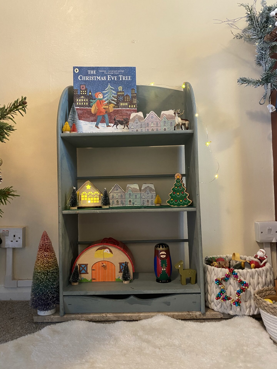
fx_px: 277
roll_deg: +1.7
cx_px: 138
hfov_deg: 53.1
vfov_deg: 67.3
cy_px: 184
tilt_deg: +2.0
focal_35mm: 26
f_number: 1.8
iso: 500
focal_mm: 4.25
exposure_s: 1/25
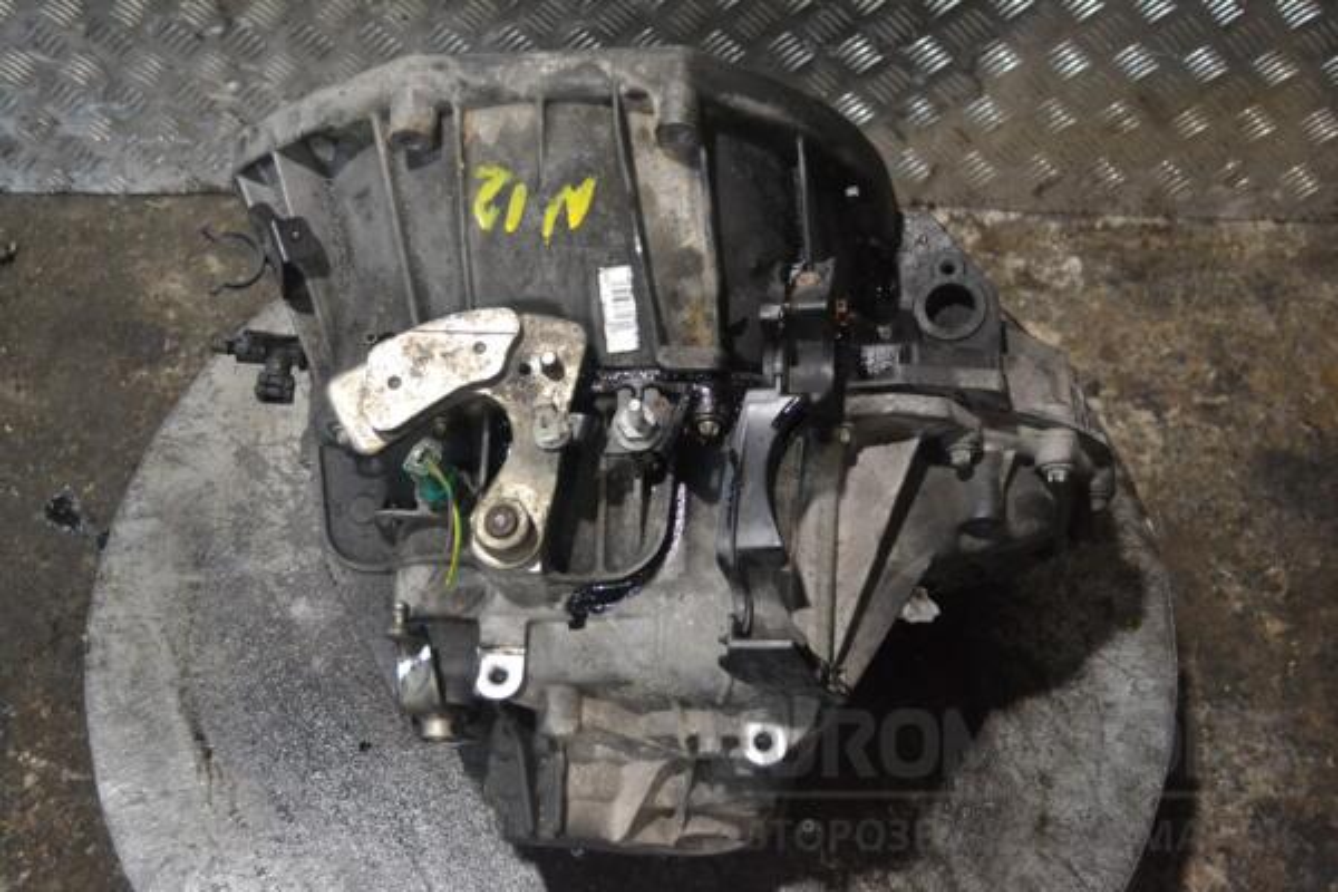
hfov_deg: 46.4
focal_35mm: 42
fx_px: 1561
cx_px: 669
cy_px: 446
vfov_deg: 31.9
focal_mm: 28
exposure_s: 1/125
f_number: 5.6
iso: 3200
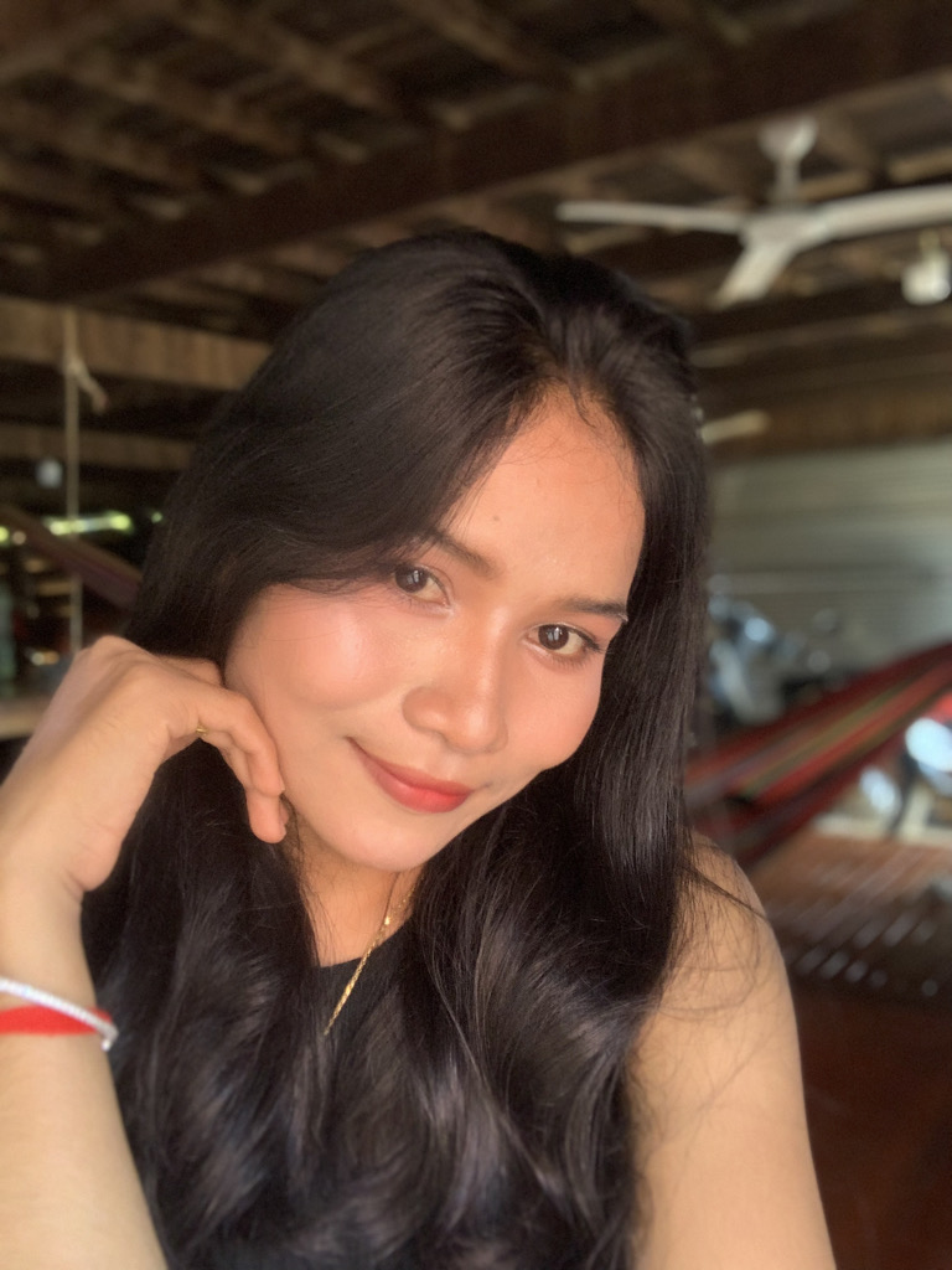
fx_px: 1173
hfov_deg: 44.2
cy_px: 635
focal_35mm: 32
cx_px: 476
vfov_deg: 56.8
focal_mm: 2.87
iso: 200
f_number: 2.2
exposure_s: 1/60
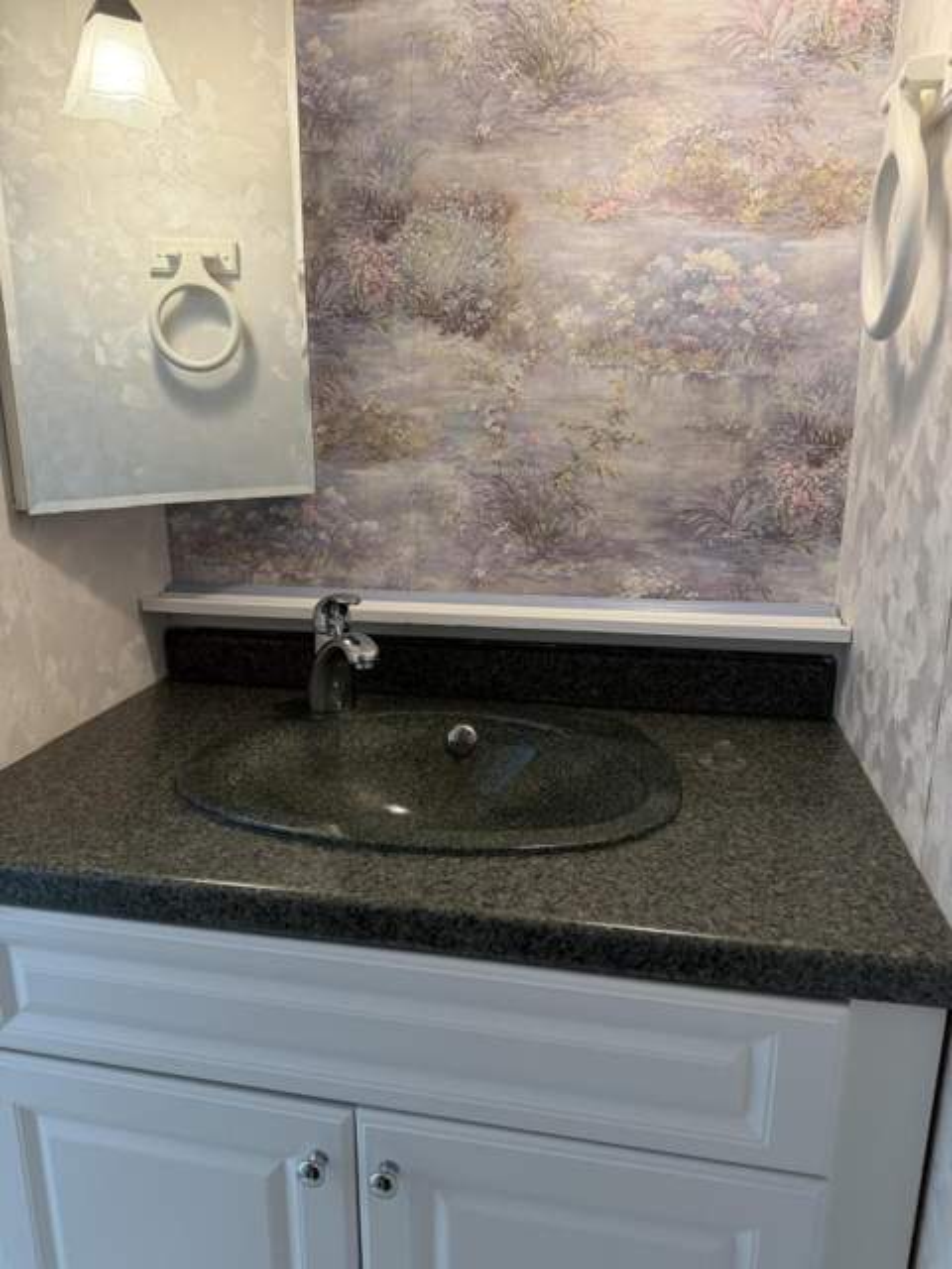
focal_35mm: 24
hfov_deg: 56.8
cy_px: 634
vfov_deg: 71.6
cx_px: 476
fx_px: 880
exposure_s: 1/60
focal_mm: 6.76
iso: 125
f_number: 1.78
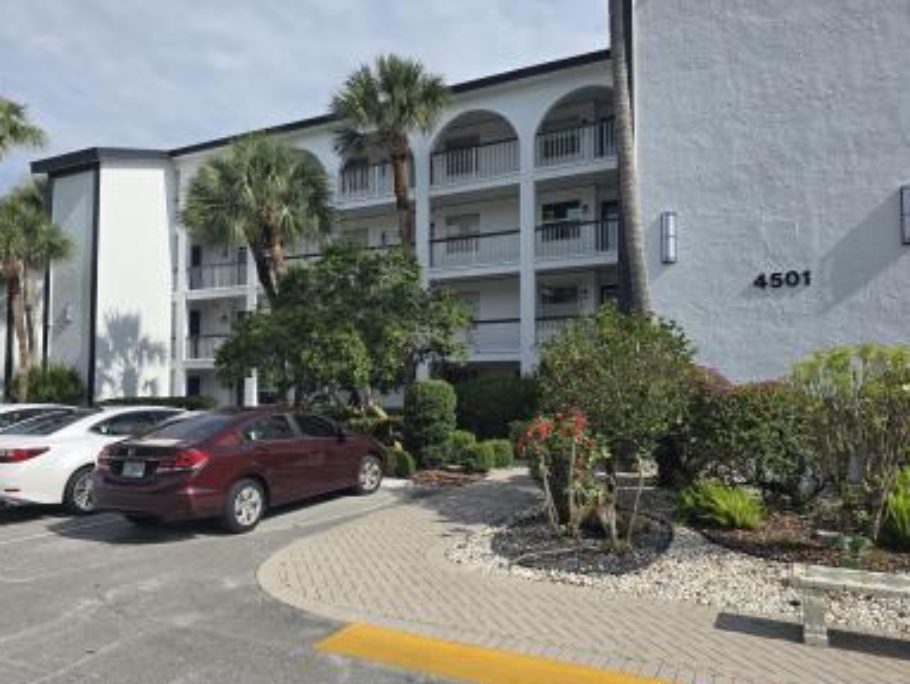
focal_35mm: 24
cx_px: 461
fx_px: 632
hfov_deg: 71.5
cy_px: 352
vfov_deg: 56.9
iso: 12
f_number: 1.7
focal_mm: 6.3
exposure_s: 1/929
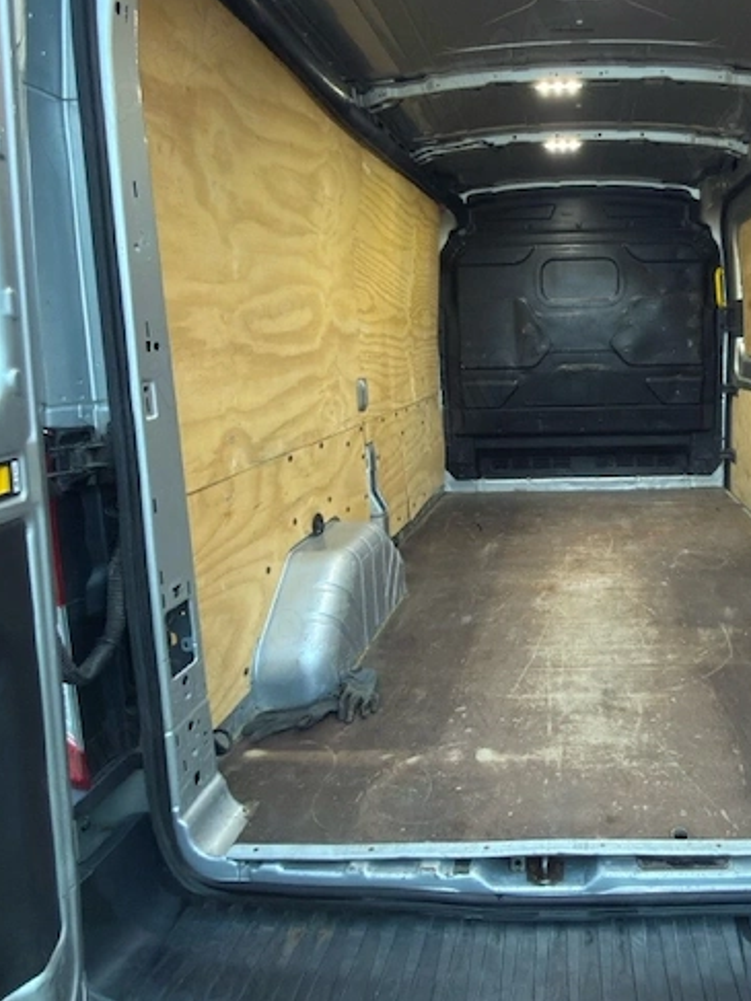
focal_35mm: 23
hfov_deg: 55.7
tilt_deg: -9.0
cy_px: 436
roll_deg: +0.6
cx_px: 572
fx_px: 666
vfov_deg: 73.6
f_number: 2.2
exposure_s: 1/20
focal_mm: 2.22
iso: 320
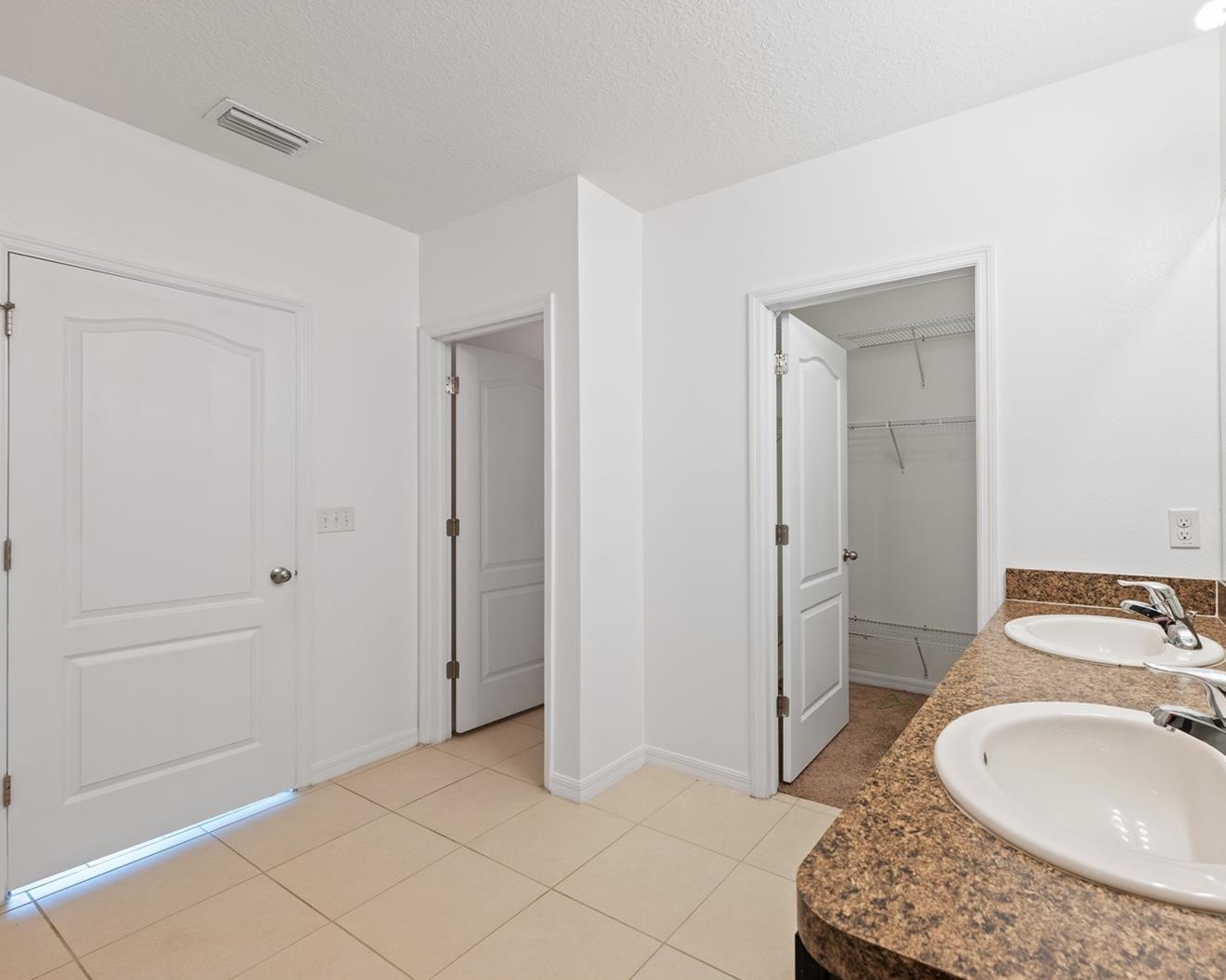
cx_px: 708
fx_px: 581
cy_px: 488
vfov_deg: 80.4
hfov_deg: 92.4
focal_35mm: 16
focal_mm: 14
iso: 400
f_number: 8
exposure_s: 1/3
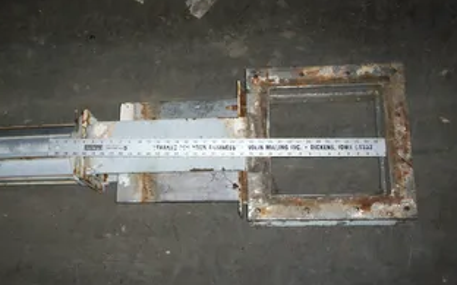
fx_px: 610
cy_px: 121
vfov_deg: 26.3
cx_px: 179
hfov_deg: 40.8
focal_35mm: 49
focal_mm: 5.9
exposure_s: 1/64
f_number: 4.5
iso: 140
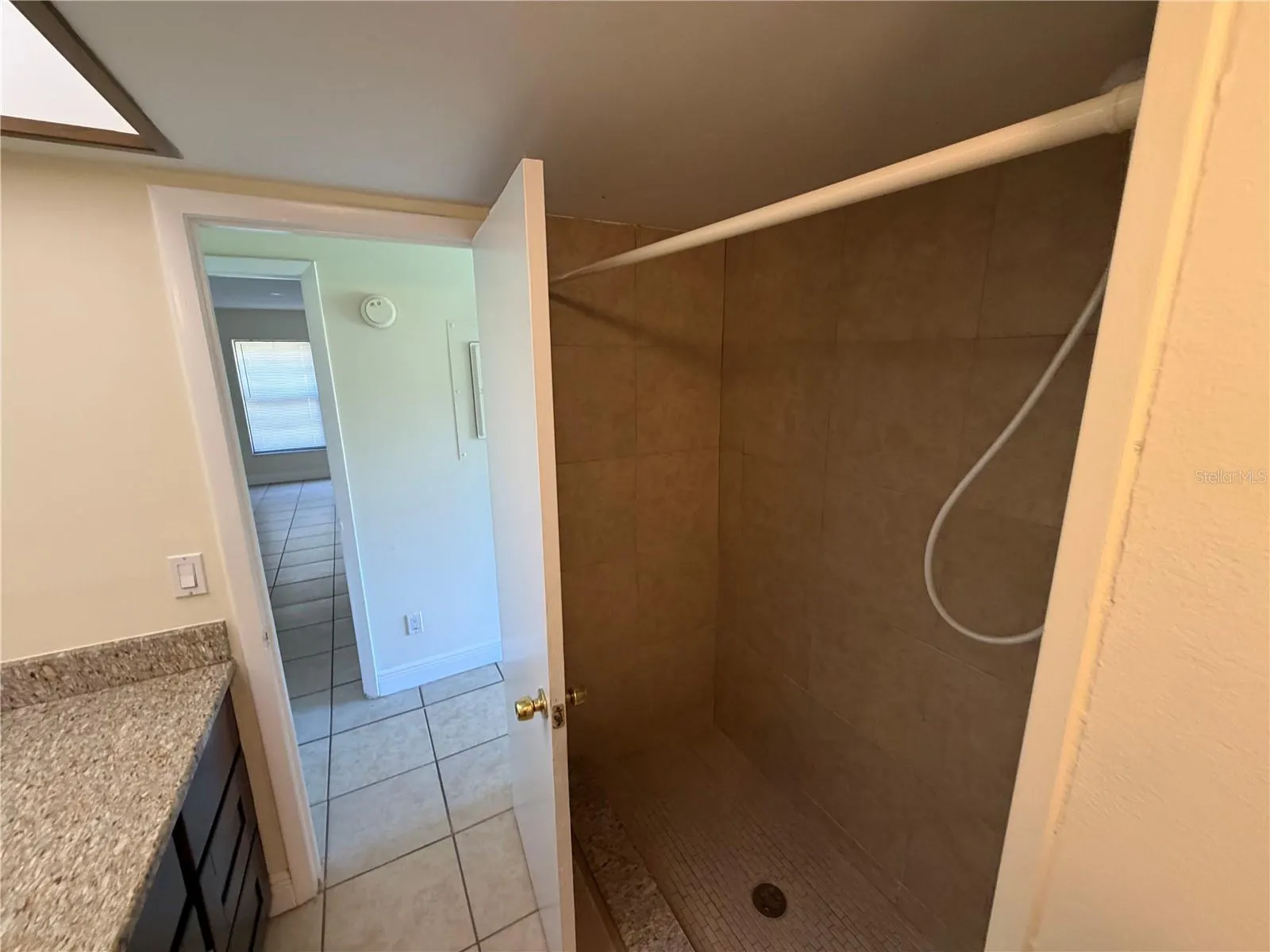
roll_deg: +0.4
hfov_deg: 102.1
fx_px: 514
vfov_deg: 85.7
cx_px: 635
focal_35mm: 14
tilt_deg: -12.4
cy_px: 476
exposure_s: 1/60
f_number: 2.2
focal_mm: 2.22
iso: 320
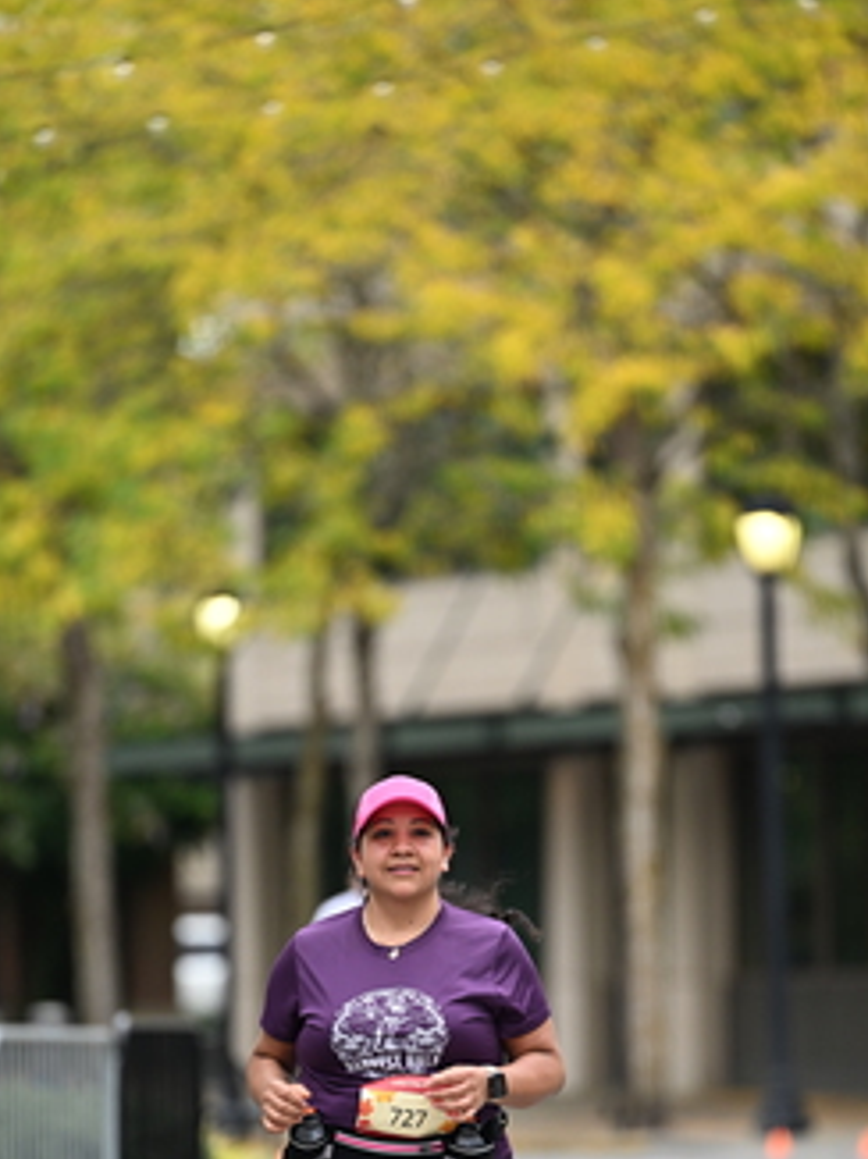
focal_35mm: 325
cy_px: 885
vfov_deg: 6.1
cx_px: 478
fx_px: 10880
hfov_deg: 4.6
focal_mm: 200
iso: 640
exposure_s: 1/1600
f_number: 2.8
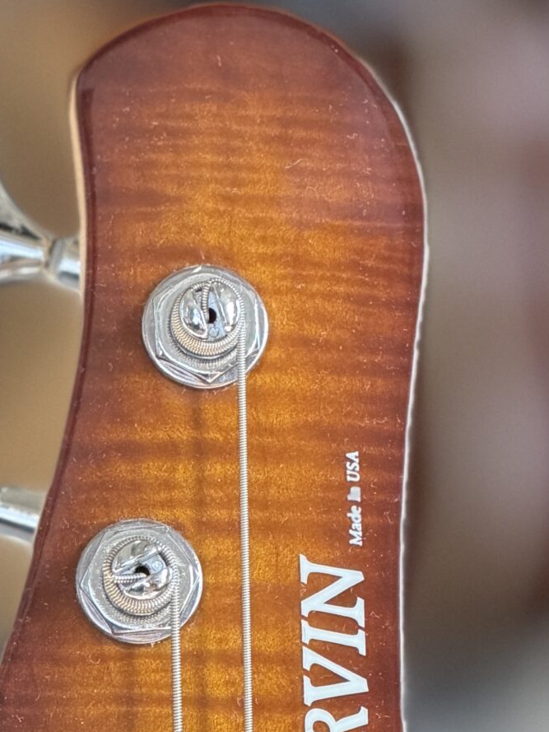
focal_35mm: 288
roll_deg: -1.1
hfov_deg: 5.2
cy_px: 923
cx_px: 218
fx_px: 6089
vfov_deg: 6.8
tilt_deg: -4.8
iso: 400
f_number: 2.8
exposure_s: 1/112
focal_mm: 16.89
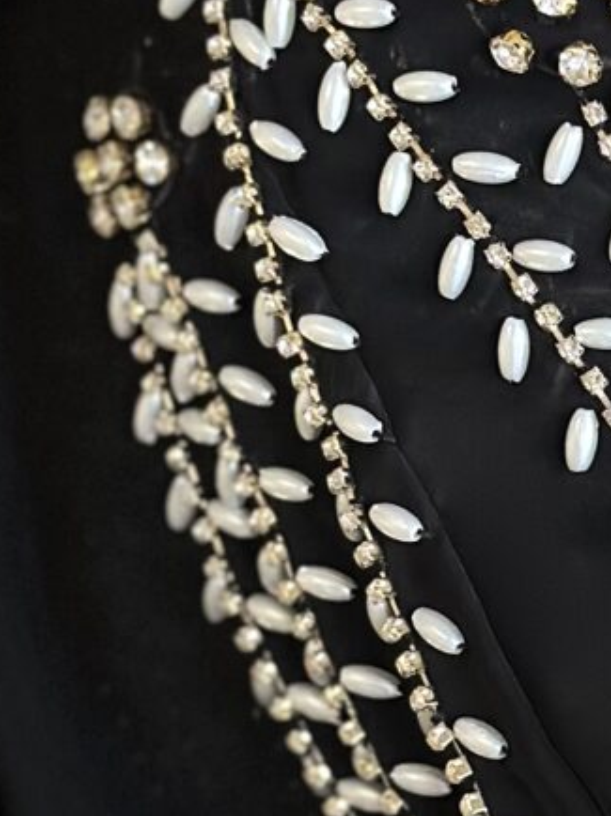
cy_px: 470
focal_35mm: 177
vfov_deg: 11.2
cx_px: 754
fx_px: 4170
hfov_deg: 8.3
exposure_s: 1/54
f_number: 1.78
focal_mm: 6.86
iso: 400
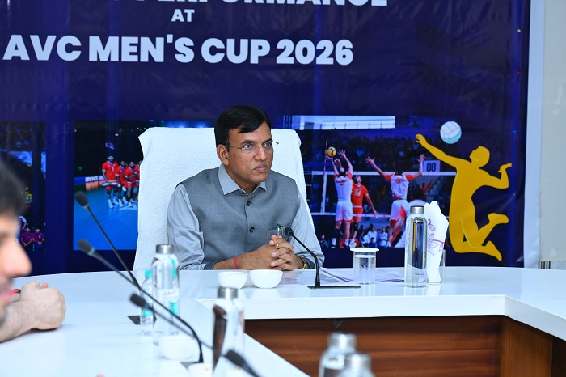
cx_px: 283
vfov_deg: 11.4
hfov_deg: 17.1
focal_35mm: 120
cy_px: 188
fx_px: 1886
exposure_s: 1/125
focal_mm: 120
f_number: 5.6
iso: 1250
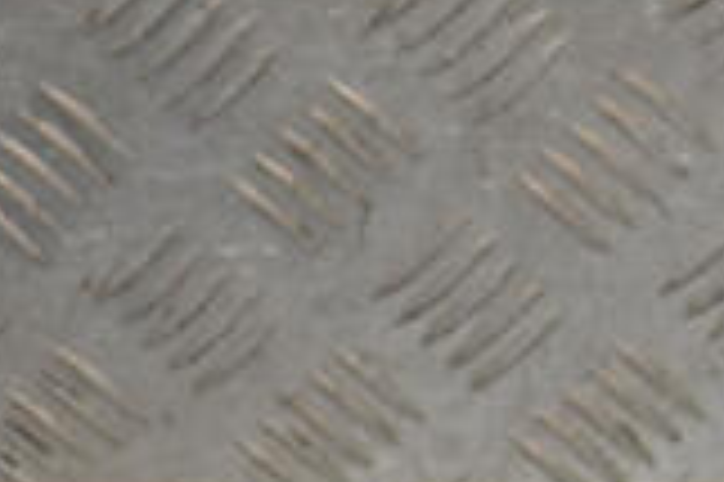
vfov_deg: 5.4
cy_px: 874
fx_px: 5060
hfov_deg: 8.1
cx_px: -157
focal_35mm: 252
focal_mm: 45
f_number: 7.1
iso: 800
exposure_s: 1/200
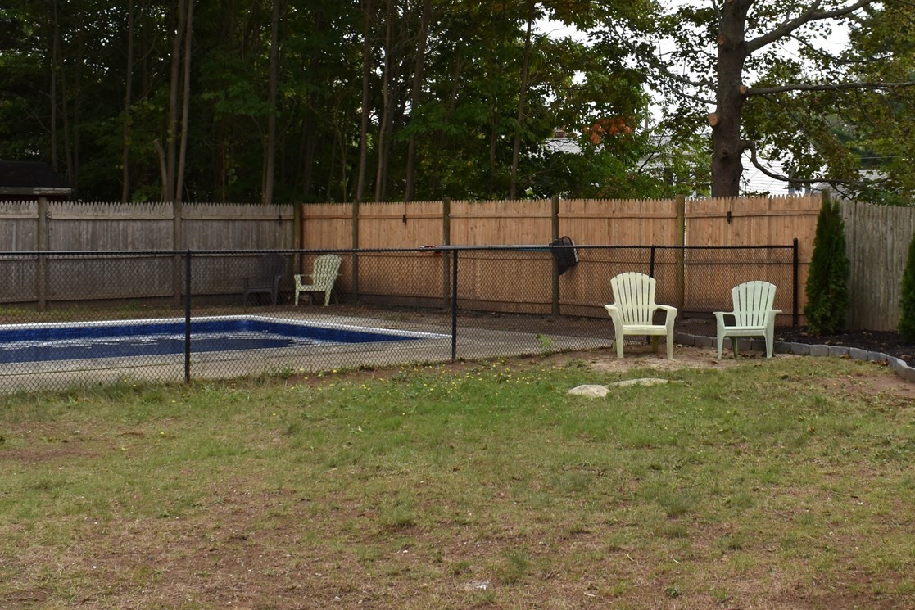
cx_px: 603
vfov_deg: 24.5
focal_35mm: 55
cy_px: 205
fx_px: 1398
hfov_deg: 35.9
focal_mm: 20
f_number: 7.1
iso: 100
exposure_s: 1/200
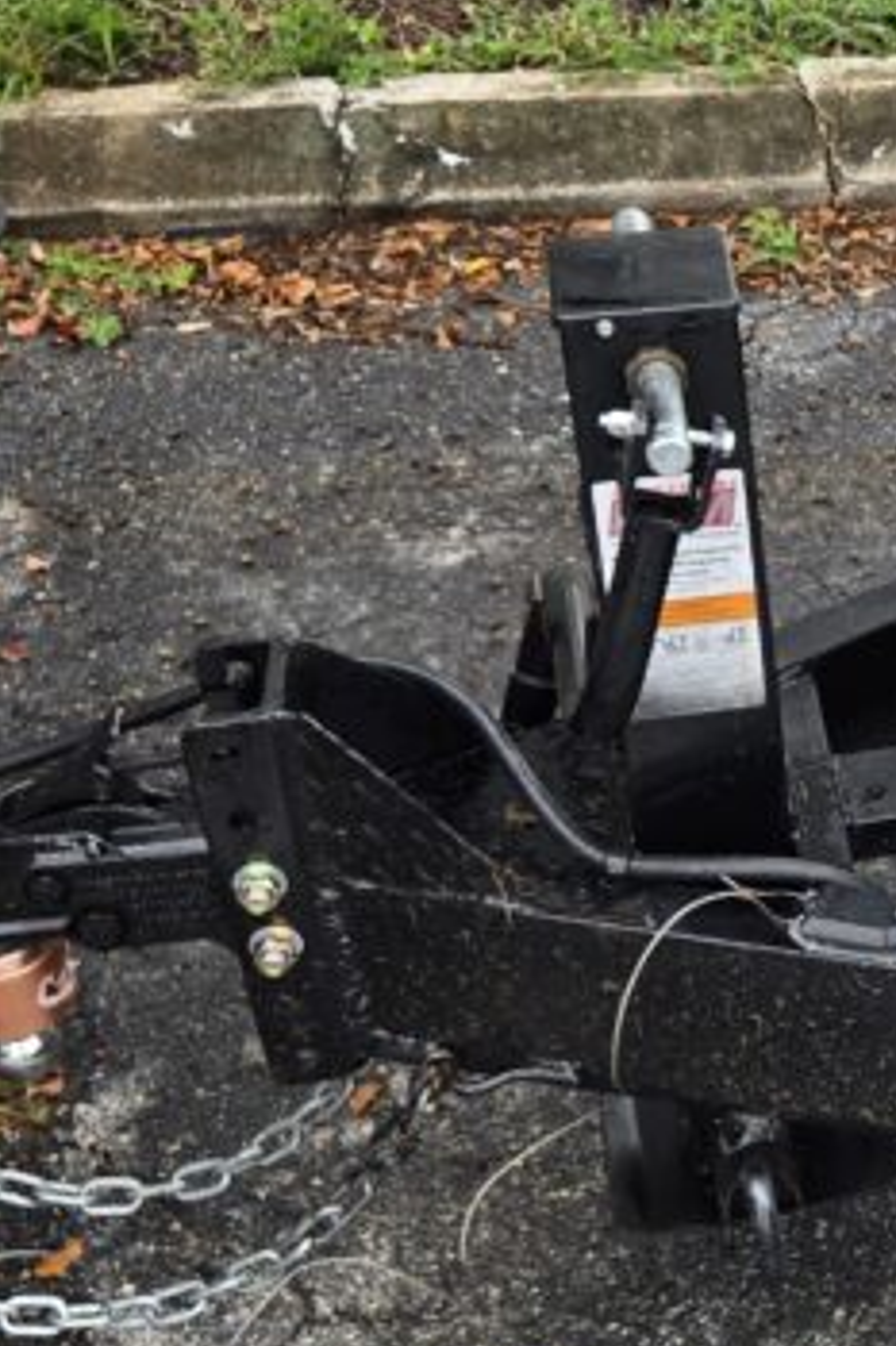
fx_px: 2616
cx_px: 1288
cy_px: 719
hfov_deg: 17.7
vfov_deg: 28.8
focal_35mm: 70
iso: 25
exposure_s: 1/235
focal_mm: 5.4
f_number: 1.8
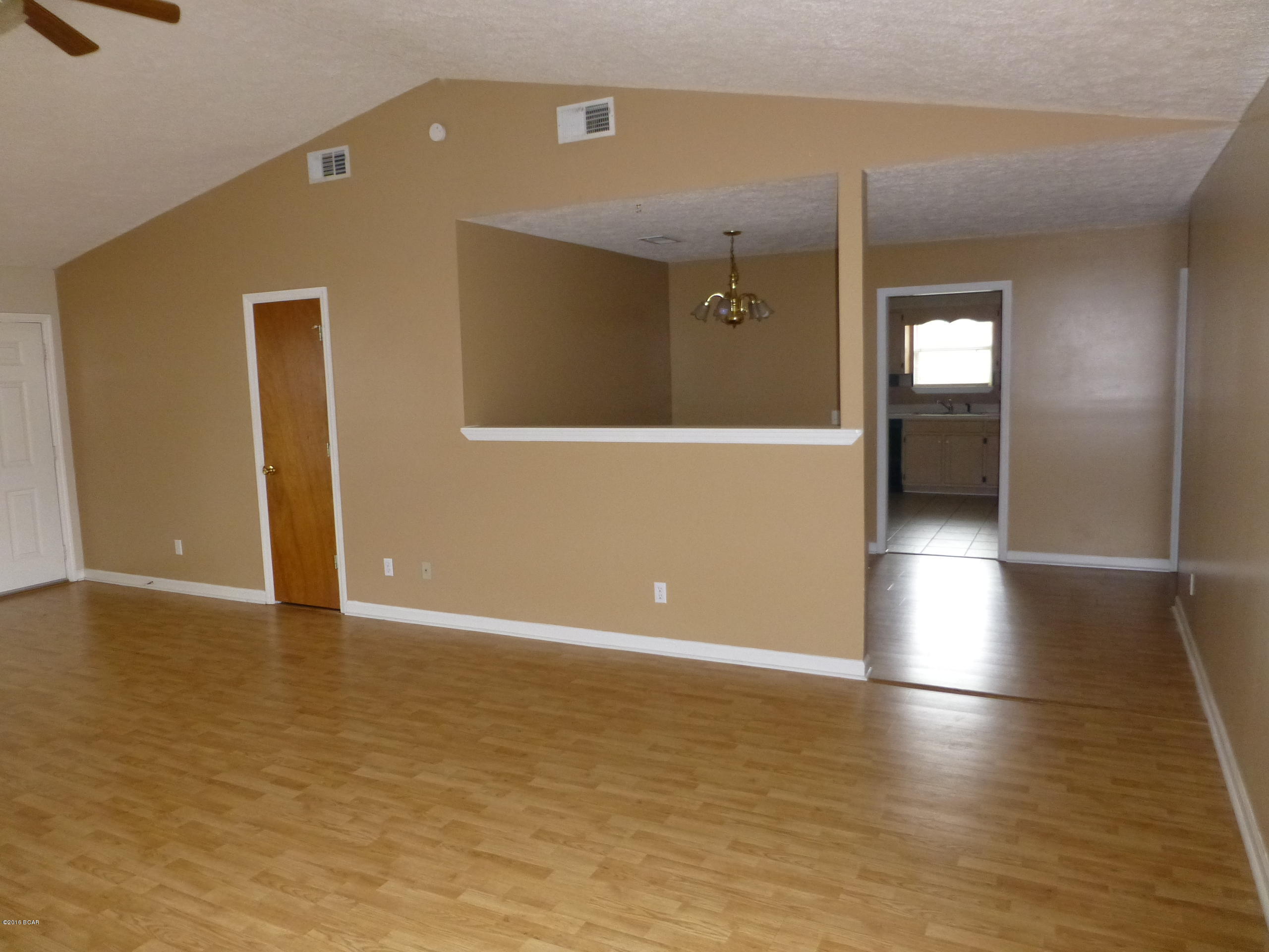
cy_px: 476
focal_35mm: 24
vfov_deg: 56.8
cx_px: 634
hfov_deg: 71.6
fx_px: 880
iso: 400
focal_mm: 4.3
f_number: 3.3
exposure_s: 1/60
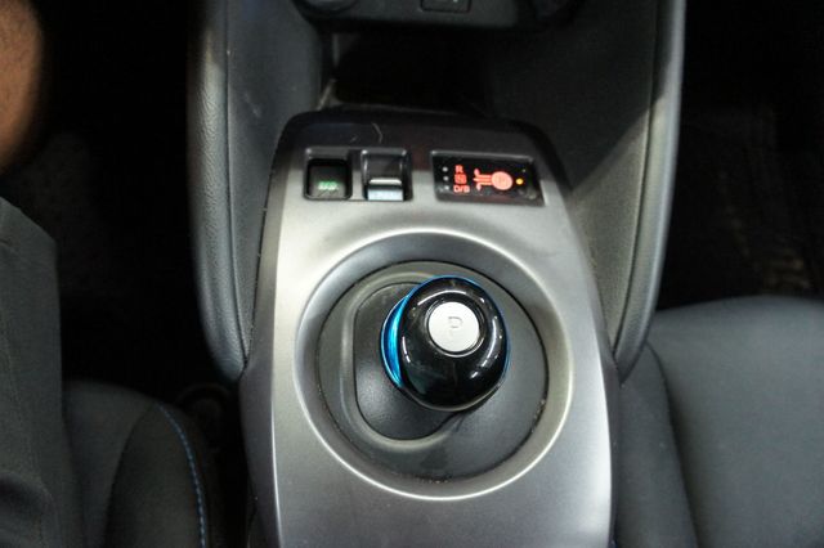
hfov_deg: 67.4
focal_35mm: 27
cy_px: 274
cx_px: 412
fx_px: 618
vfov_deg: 47.9
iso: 1600
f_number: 3.5
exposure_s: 1/30
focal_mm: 18
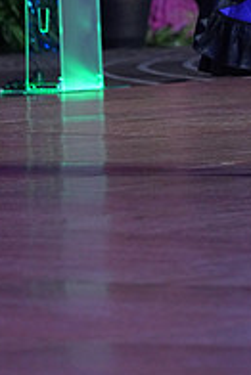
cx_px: 357
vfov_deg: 3.5
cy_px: -103
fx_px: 6190
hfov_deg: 2.3
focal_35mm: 593
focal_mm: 200
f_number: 4
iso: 2500
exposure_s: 1/400
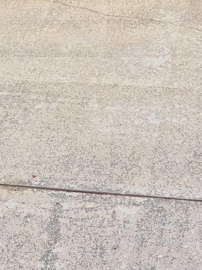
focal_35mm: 69
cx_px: 87
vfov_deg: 24.9
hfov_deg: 21.3
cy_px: -71
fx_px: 537
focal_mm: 5.4
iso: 25
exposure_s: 1/722
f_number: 1.8
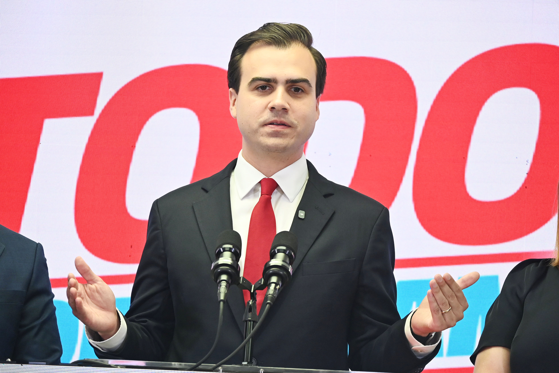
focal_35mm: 150
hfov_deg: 13.7
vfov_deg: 9.1
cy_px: 186
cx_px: 280
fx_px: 2329
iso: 1600
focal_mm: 100
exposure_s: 1/200
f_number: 5
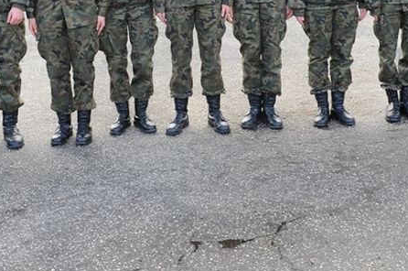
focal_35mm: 61
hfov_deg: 32.9
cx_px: 223
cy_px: 22
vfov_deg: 21.6
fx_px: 690
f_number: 6.3
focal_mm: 32
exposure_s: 1/200
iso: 640
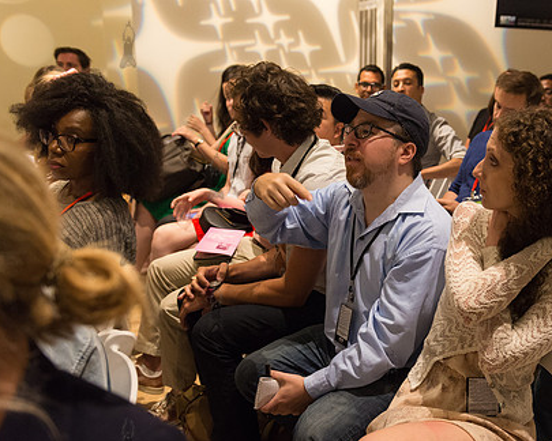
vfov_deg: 34.9
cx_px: 391
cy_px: 242
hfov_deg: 42.0
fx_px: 702
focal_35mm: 43
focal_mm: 32
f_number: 3.5
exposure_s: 1/200
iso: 3200
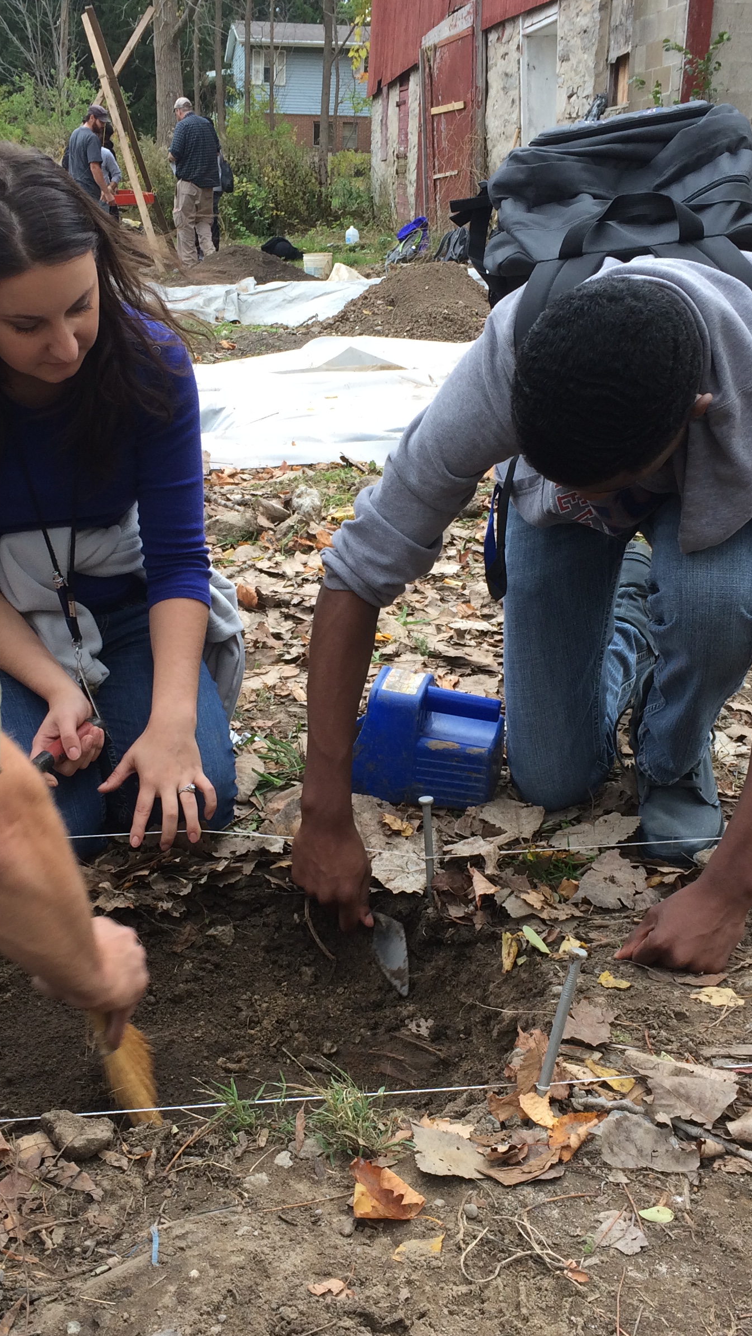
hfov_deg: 27.7
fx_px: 1524
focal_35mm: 43
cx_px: 339
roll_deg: -0.2
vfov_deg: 47.4
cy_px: 681
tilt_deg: -16.1
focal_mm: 4.15
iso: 32
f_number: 2.2
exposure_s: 1/122
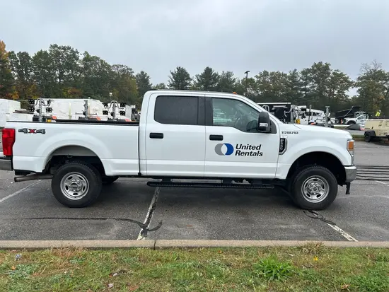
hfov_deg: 67.3
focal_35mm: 26
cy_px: 146
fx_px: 292
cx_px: 194
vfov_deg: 53.1
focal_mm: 5.7
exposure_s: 1/1575
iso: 50
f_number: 1.5
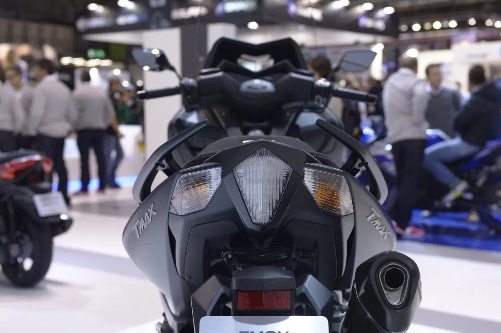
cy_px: 166
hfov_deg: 36.3
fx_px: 765
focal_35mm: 55
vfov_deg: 24.6
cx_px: 250
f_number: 4.5
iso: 1000
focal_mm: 55
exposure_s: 1/160
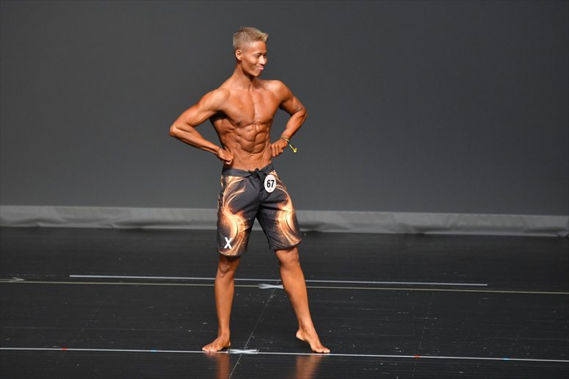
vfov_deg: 4.4
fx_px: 4976
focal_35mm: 315
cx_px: 284
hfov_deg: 6.5
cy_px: 190
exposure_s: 1/400
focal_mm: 210
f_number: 5.6
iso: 2500
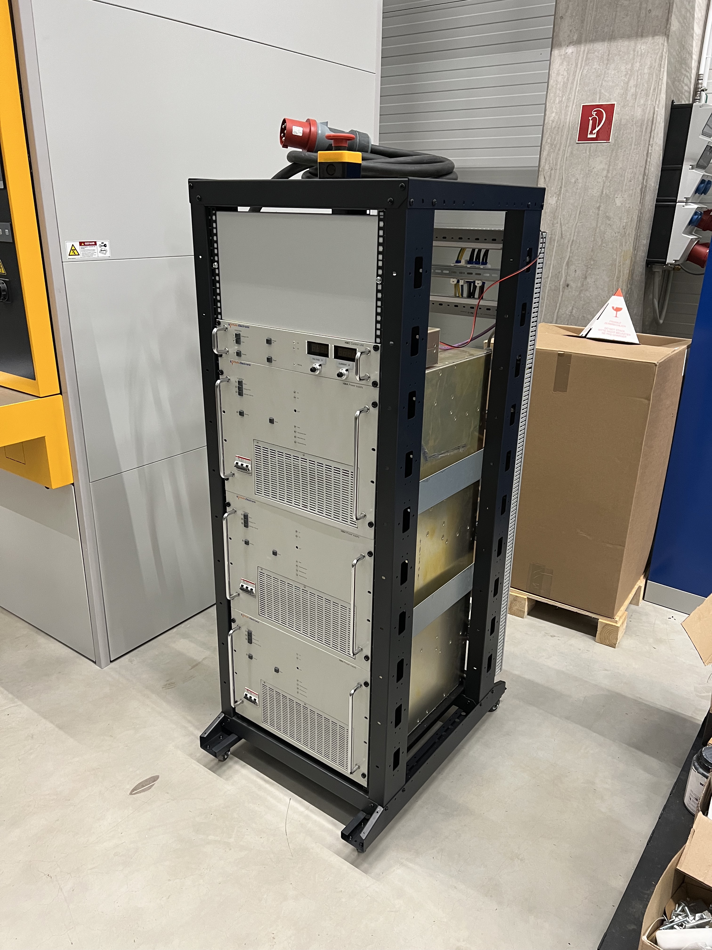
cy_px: 475
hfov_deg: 53.1
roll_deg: -0.6
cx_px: 356
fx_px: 713
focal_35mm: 26
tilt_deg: -20.6
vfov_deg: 67.3
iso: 200
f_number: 1.5
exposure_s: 1/60
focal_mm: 5.7
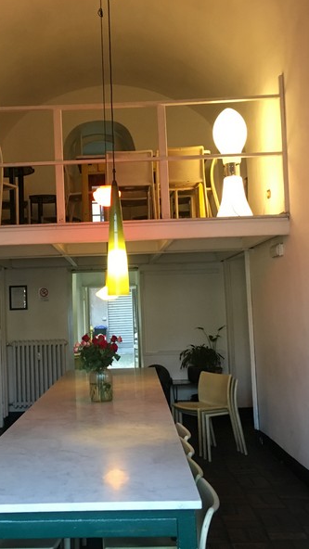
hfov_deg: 27.5
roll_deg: +2.0
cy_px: 270
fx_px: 626
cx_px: 97
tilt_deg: +3.2
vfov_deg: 47.4
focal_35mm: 43
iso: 200
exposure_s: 1/33
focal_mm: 4.15
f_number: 2.2
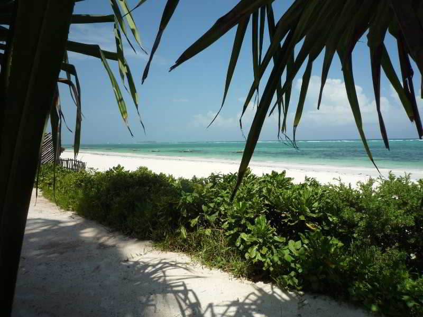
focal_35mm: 25
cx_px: 212
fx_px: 305
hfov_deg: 69.4
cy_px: 158
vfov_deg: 54.9
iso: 100
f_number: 5
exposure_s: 1/800
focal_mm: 4.4
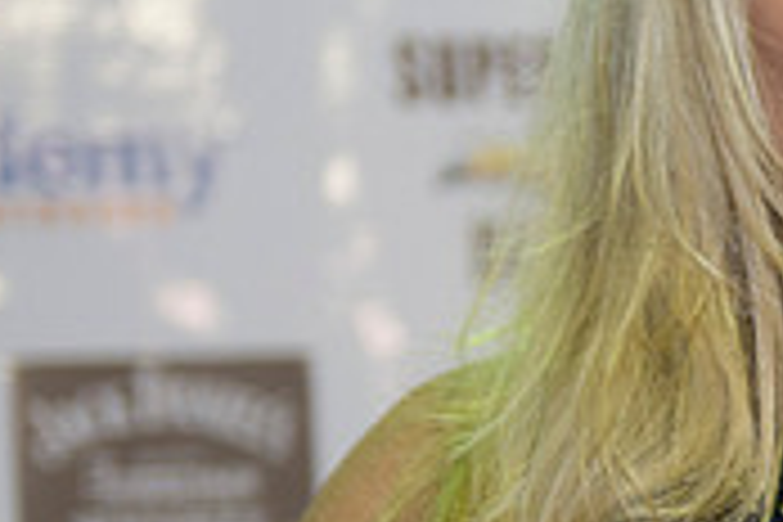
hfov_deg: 10.5
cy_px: 428
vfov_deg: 7.1
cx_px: 950
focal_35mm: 193
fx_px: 4197
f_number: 2.8
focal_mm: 58
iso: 1250
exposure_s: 1/60
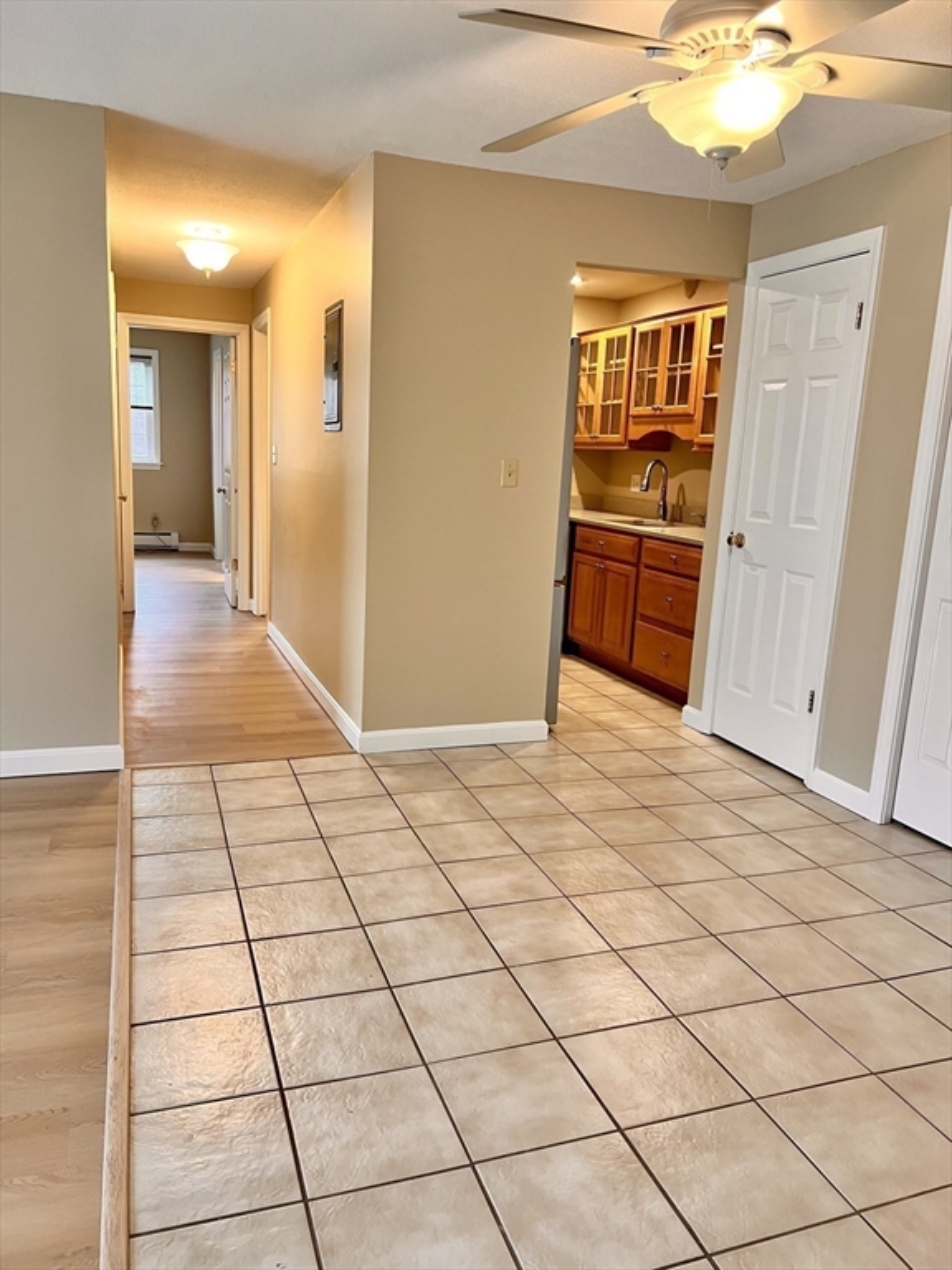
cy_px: 635
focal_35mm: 26
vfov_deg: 67.3
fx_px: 953
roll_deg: -2.6
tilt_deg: -11.4
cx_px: 476
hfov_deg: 53.1
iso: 80
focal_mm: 5.7
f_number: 1.5
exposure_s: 1/60
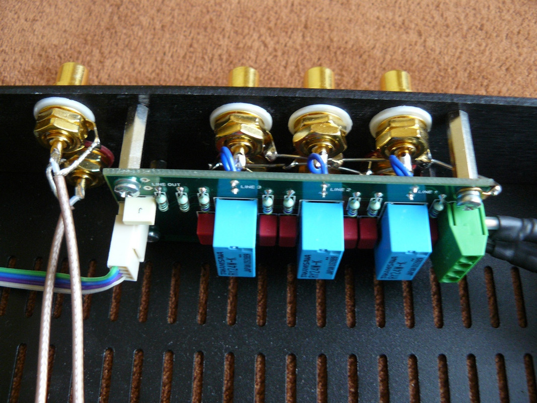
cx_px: 268
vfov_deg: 39.6
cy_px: 202
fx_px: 558
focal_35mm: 36
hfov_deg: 51.4
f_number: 2.8
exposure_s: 1/13
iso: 200
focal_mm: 6
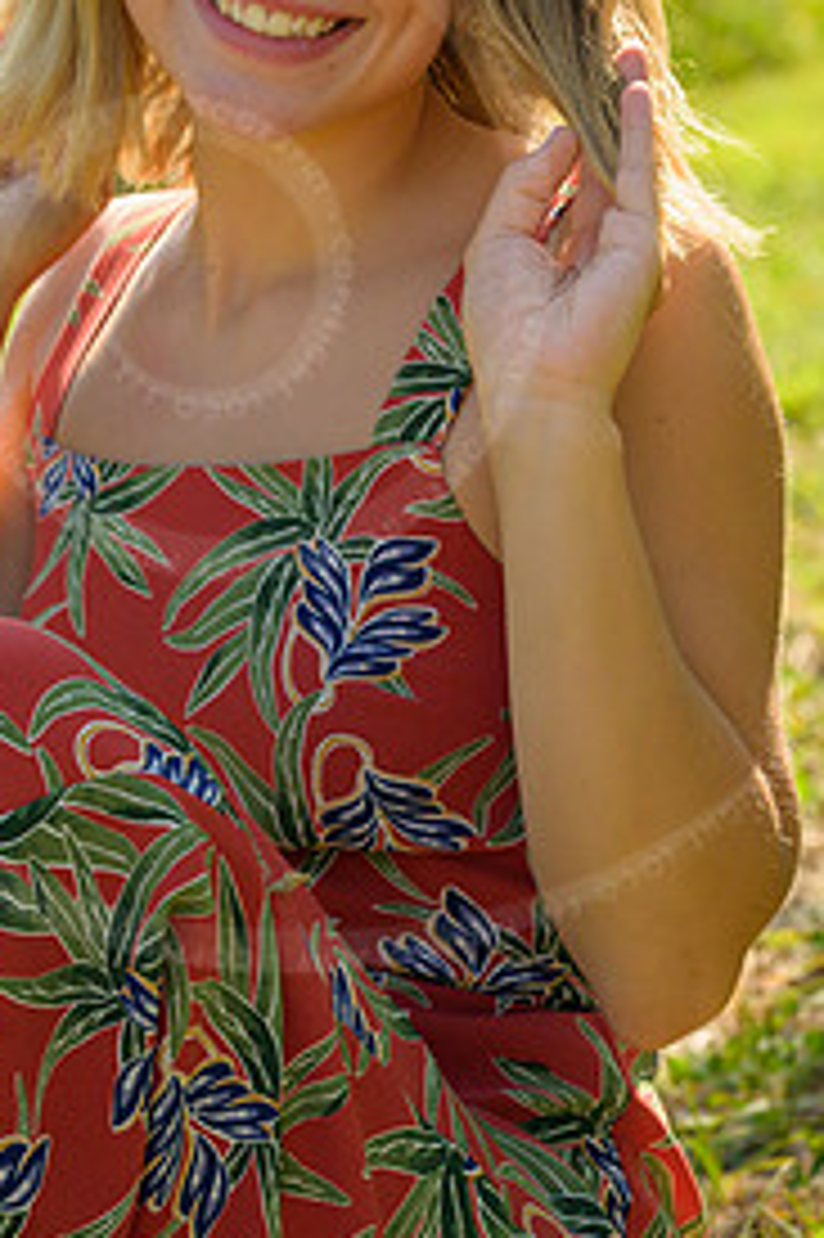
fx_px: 4778
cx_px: 245
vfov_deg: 14.7
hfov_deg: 9.8
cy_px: 387
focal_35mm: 139
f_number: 5.6
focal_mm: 85
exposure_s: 1/1600
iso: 200
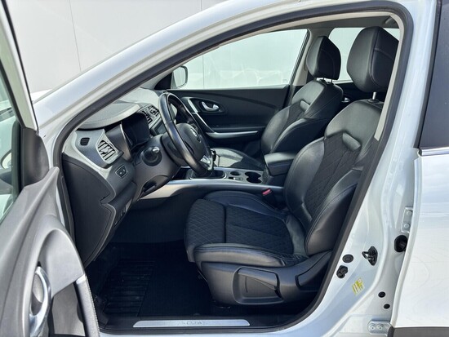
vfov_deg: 53.1
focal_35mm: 26
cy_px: 168
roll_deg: +0.6
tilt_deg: -20.2
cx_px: 224
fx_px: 337
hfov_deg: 67.3
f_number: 1.6
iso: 50
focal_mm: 5.96
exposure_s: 1/1007
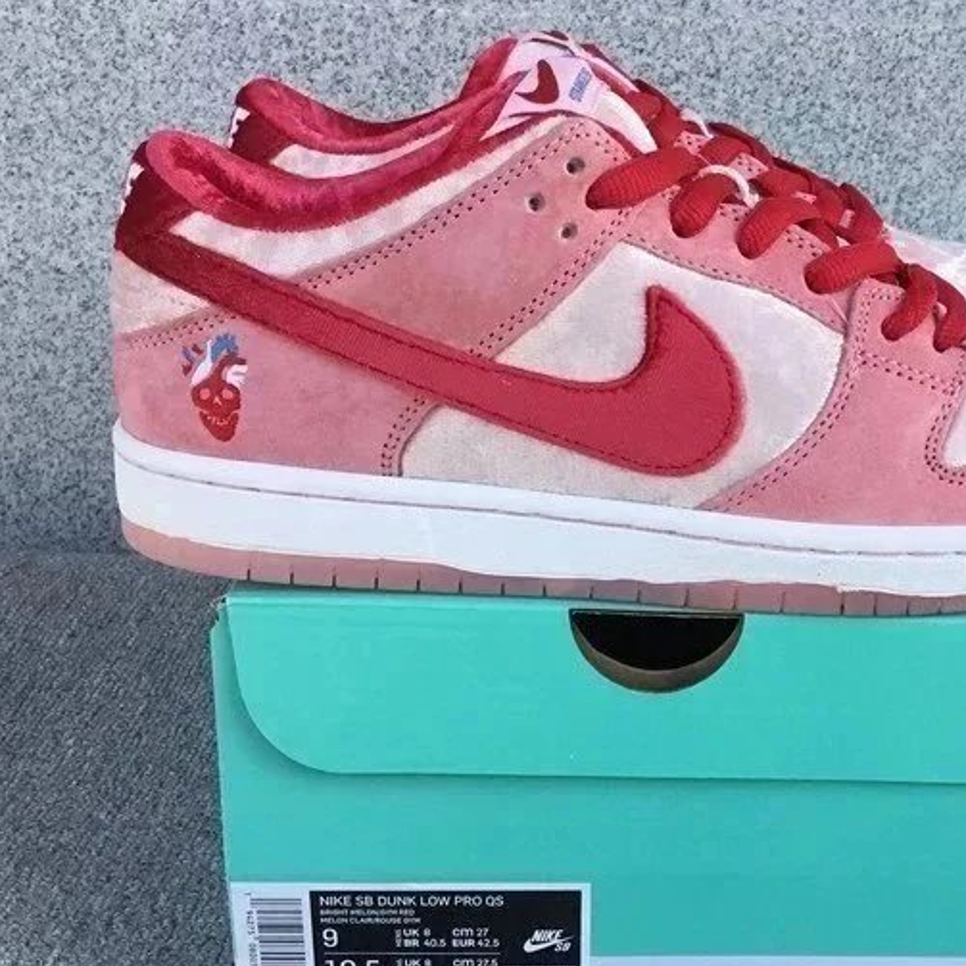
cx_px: 666
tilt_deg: -19.3
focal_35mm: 49
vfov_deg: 34.7
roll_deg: -1.6
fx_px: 1547
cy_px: 491
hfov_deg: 34.3
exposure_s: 1/344
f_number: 2.4
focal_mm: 3.3
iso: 25
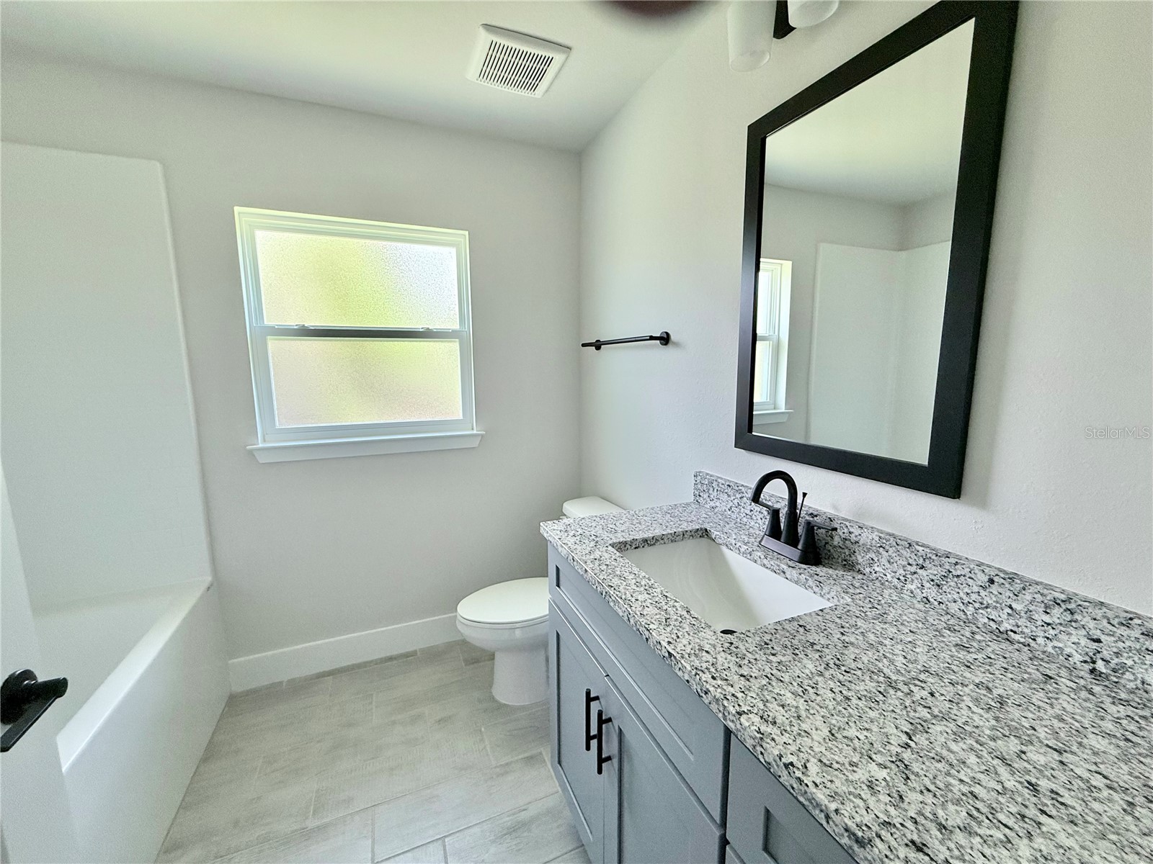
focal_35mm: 14
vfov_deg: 85.7
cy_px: 432
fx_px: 466
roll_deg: +0.4
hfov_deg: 102.1
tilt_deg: -8.1
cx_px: 576
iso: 160
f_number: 2.2
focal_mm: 2.22
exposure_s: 1/120
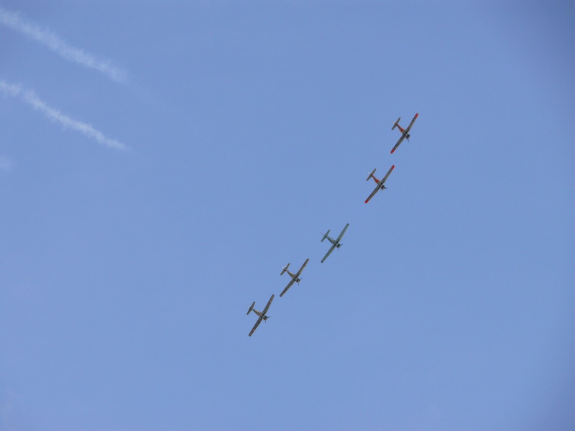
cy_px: 216
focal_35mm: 230
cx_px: 288
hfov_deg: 8.6
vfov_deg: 6.5
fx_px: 3820
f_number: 5
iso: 100
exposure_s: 1/1000
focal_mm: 48.7
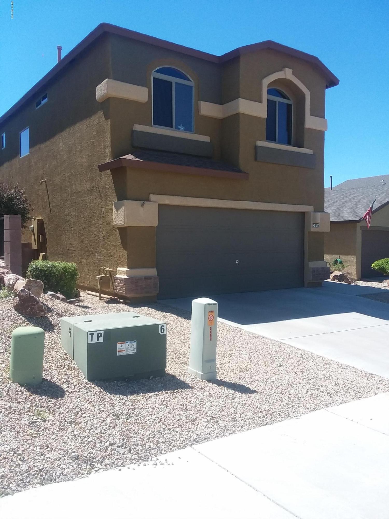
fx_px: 435
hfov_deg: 48.2
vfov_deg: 61.7
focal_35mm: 29
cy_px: 260
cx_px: 194
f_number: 1.9
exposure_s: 1/1099
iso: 40
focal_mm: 2.47
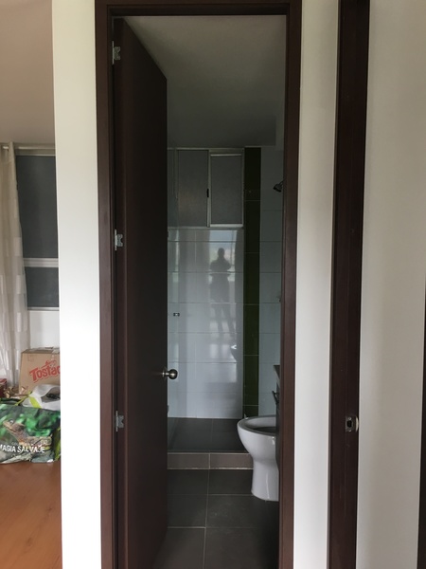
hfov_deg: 48.2
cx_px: 213
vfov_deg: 61.7
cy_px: 284
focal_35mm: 29
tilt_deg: -3.9
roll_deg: +0.1
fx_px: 476
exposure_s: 1/30
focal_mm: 4.15
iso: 40
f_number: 2.2
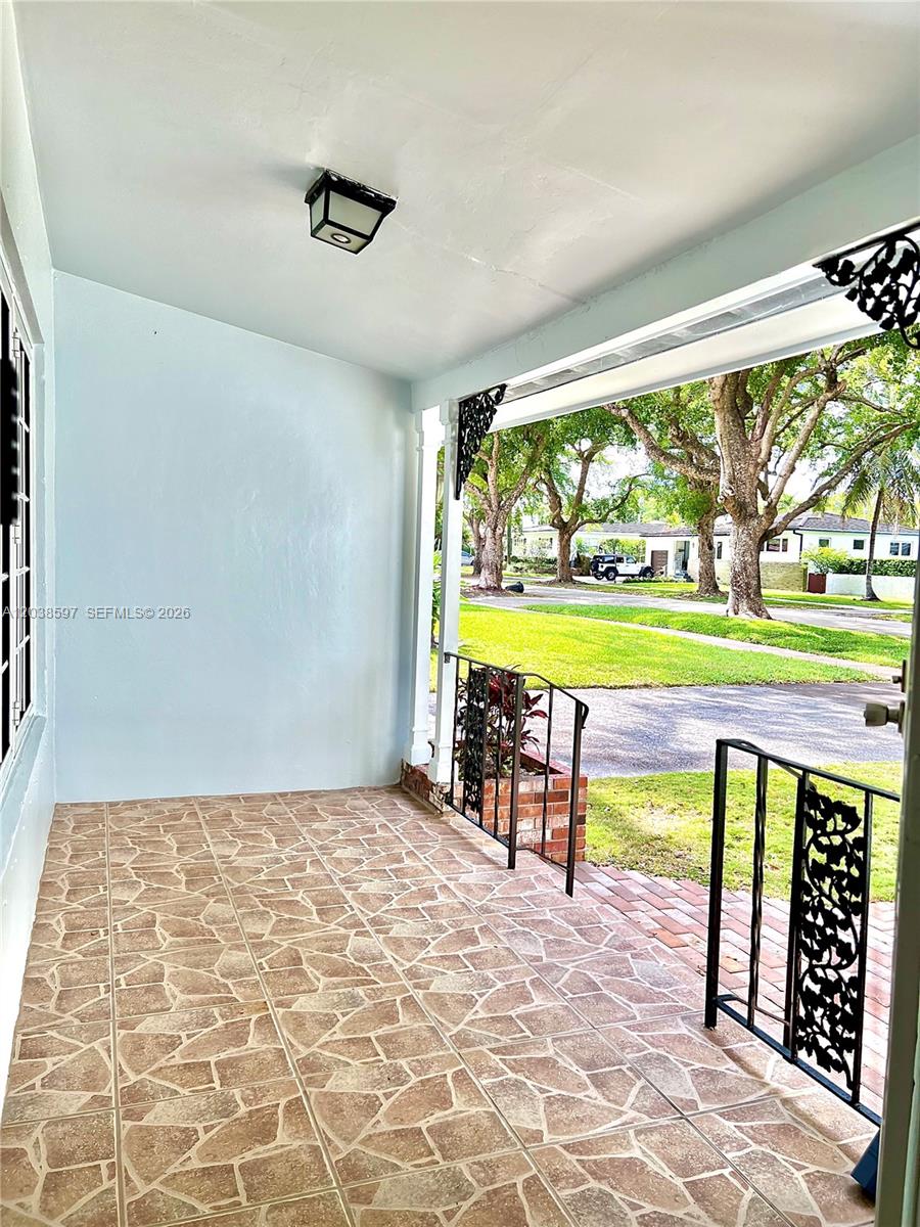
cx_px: 460
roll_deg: -1.6
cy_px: 614
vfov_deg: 67.3
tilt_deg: -3.5
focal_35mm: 26
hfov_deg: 53.1
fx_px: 921
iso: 50
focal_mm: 5.7
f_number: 1.5
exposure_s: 1/495
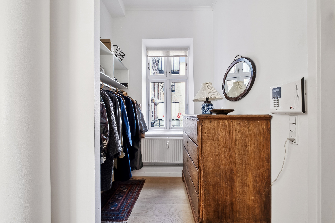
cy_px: 112
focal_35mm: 15
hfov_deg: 100.4
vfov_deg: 77.3
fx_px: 140
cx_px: 168
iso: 160
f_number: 10
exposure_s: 1/1.67
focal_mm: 10
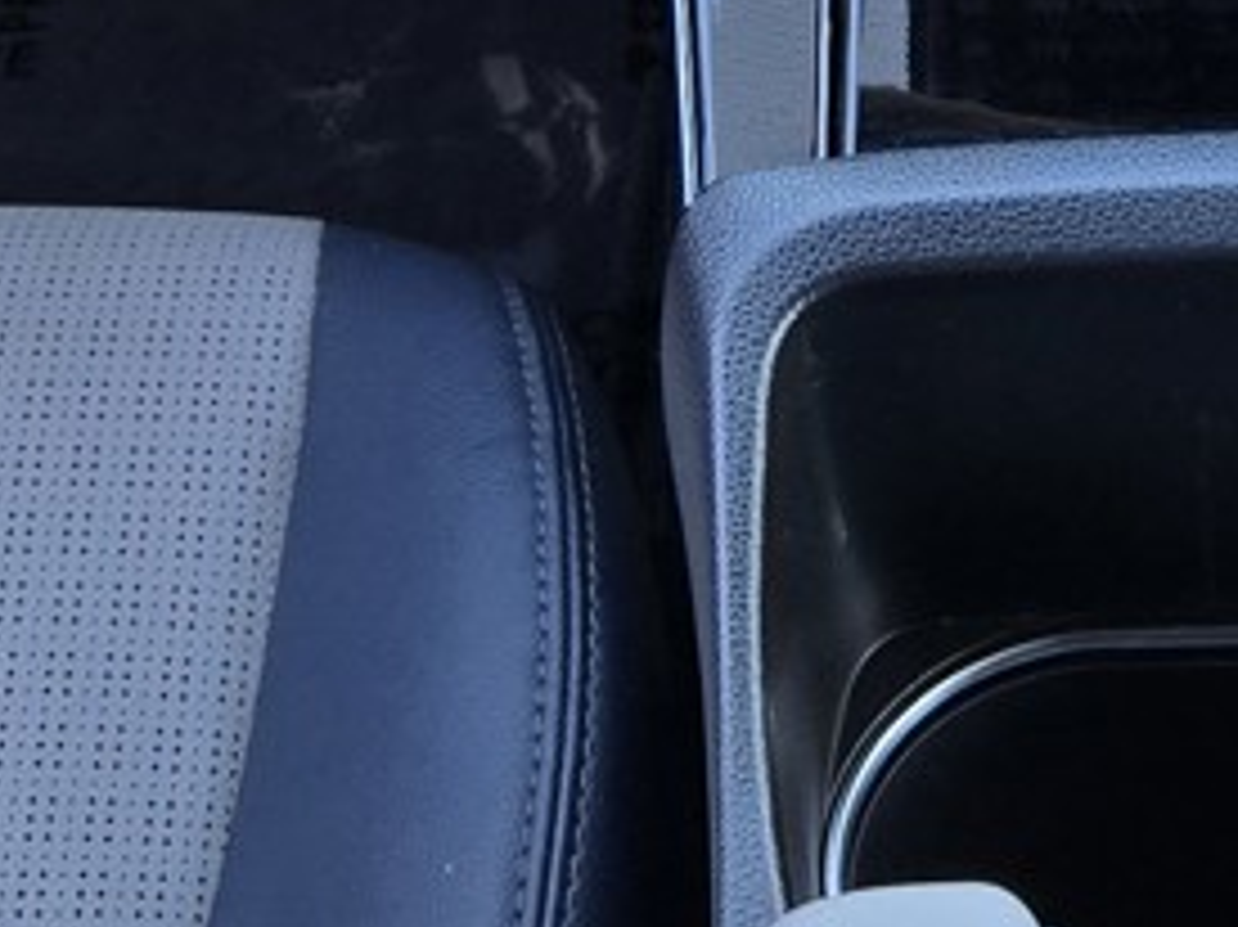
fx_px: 4790
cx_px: 1252
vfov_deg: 10.6
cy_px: -513
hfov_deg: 14.5
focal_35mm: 134
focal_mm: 5.4
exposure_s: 1/180
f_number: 1.8
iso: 64
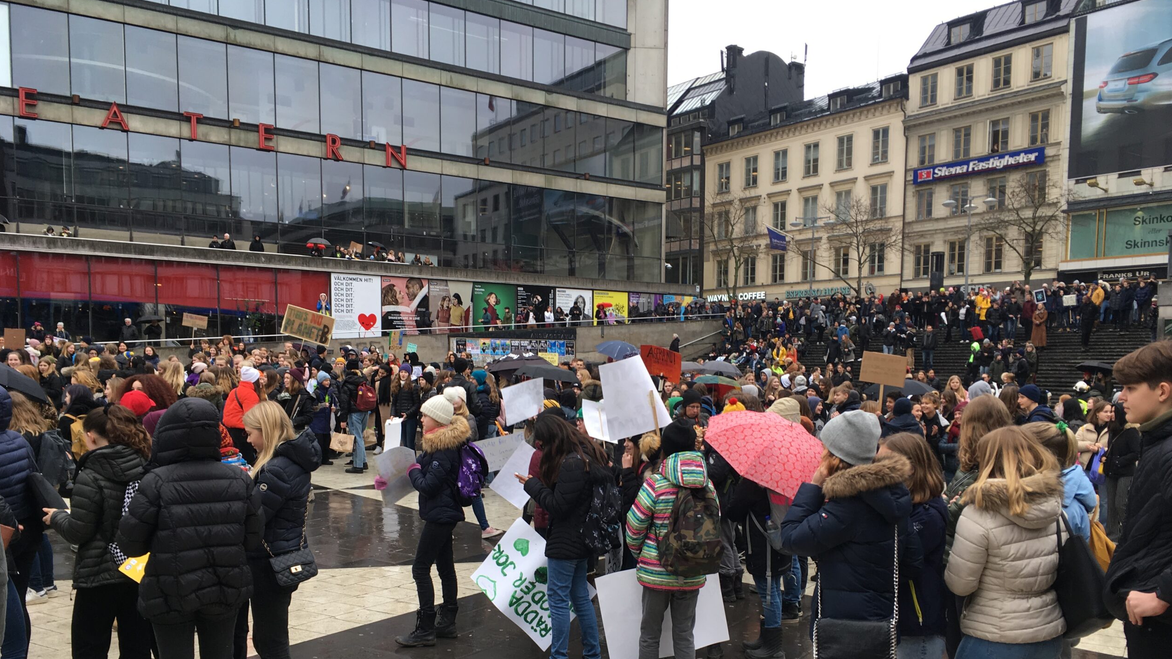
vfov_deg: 36.3
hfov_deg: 61.0
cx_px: 584
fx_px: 994
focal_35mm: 32
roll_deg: +0.6
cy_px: 439
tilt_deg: -6.8
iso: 25
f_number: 2.2
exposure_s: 1/176
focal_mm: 4.15
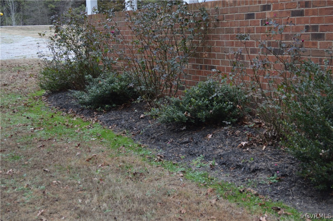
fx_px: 554
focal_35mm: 60
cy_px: 110
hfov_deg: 33.4
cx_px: 166
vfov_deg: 22.6
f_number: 5.3
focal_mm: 40
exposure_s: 1/125
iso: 400
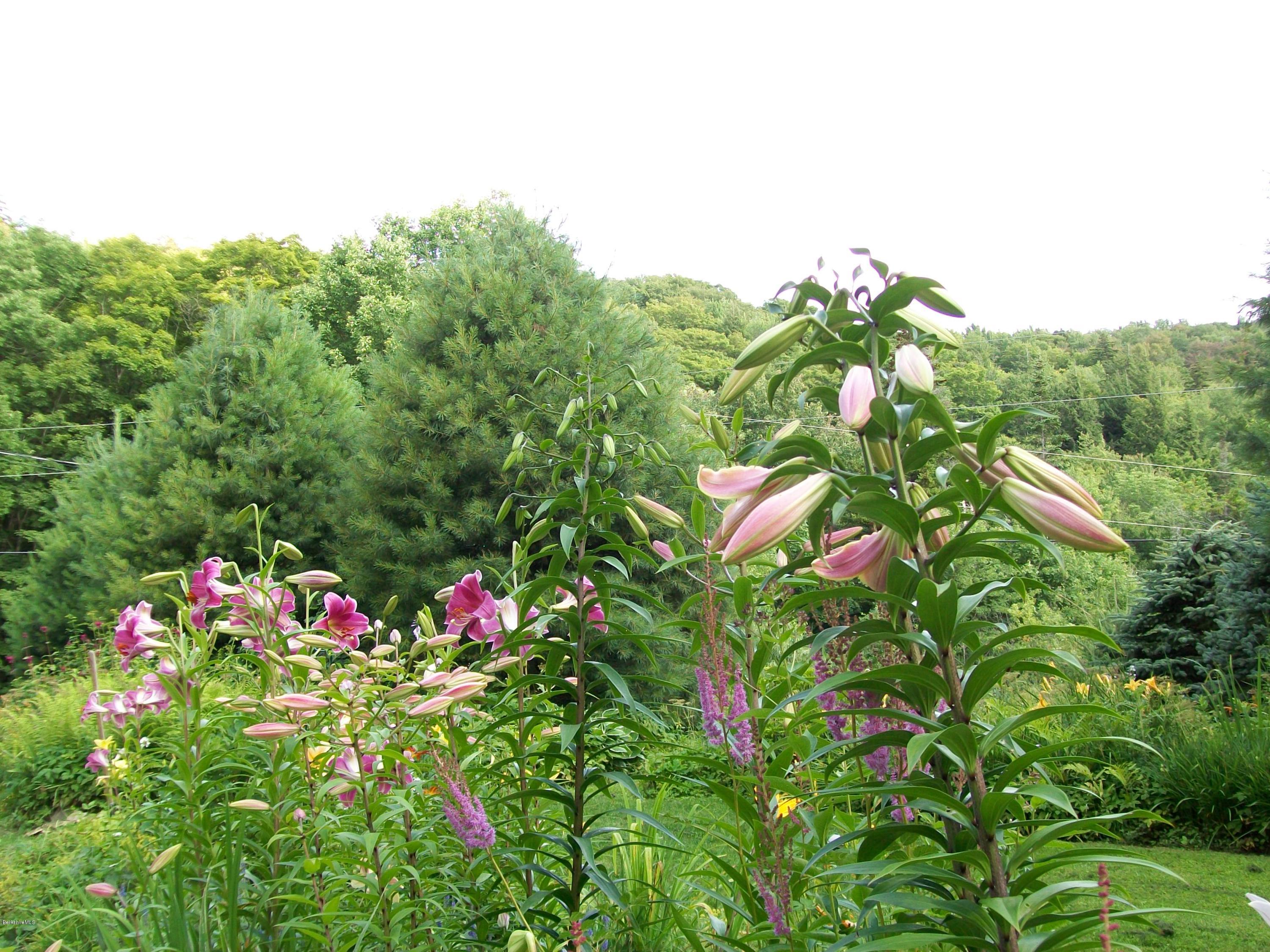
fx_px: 1321
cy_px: 476
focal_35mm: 36
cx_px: 635
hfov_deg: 51.4
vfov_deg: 39.7
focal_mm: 6
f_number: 2.7
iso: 64
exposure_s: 1/100
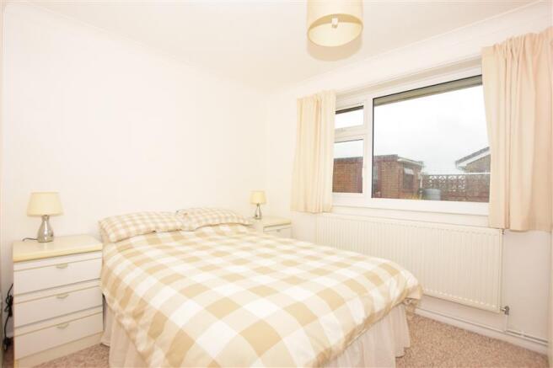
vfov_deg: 77.3
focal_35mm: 15
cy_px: 184
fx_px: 230
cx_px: 276
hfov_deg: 100.4
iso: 200
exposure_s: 1/125
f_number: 5.6
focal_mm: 10
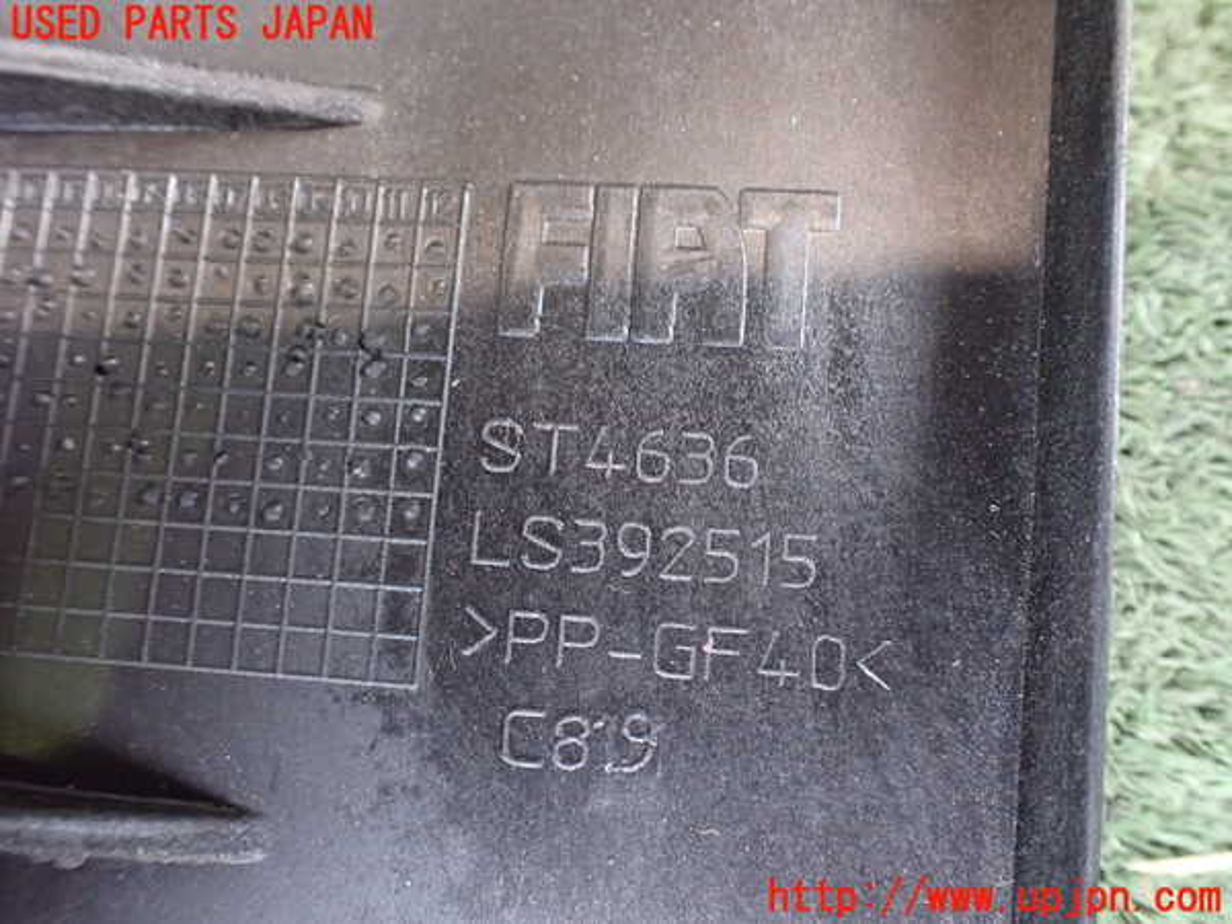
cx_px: 616
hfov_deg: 60.0
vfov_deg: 46.8
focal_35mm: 30
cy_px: 462
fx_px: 1068
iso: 800
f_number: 2.3
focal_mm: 5.4
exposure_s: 1/50
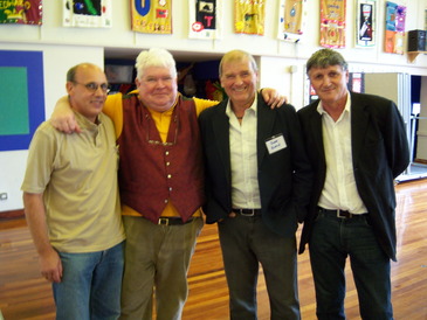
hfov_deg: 51.3
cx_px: 214
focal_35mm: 36
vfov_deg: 39.7
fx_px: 444
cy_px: 160
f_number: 2.8
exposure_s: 1/10
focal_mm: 7.5
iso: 160
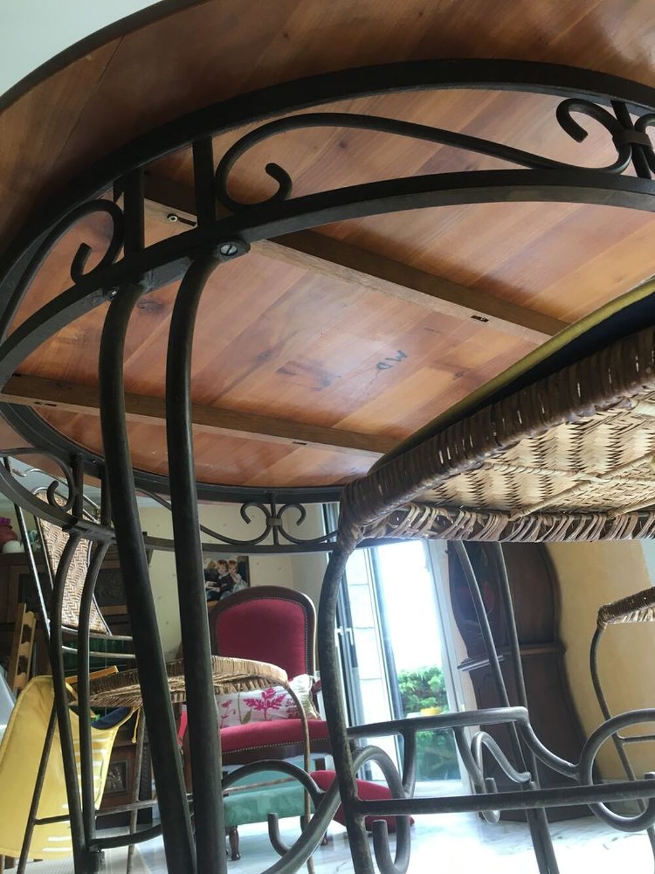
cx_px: 328
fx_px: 732
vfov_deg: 61.7
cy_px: 437
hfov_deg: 48.2
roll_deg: +8.2
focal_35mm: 29
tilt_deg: +23.2
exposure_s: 1/33
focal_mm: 4.15
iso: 40
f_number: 2.2
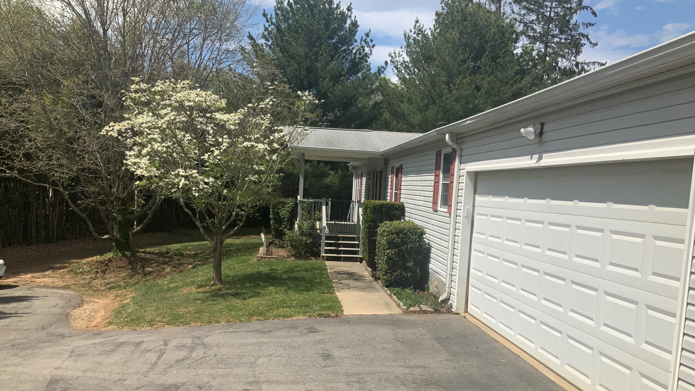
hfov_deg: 61.0
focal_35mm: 32
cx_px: 348
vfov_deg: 36.5
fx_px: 590
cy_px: 242
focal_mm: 3
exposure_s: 1/2667
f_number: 1.8
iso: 16
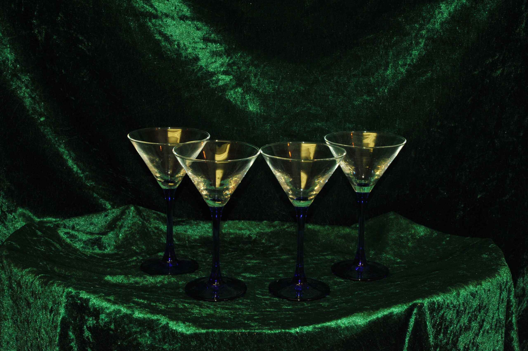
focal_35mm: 62
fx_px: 909
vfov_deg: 21.9
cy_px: 176
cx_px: 264
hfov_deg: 32.4
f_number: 11
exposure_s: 1/60
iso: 1250
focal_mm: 62
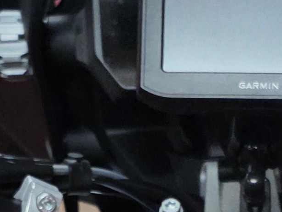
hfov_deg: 13.0
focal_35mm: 150
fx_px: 1222
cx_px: 263
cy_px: 508
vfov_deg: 8.9
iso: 640
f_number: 1.7
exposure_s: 1/120
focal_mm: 6.3
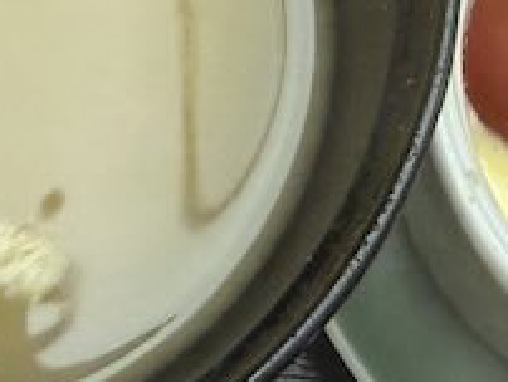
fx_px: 1322
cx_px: 362
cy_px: 49
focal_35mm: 90
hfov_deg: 21.6
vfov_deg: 16.3
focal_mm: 2.22
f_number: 2.2
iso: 400
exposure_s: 1/50
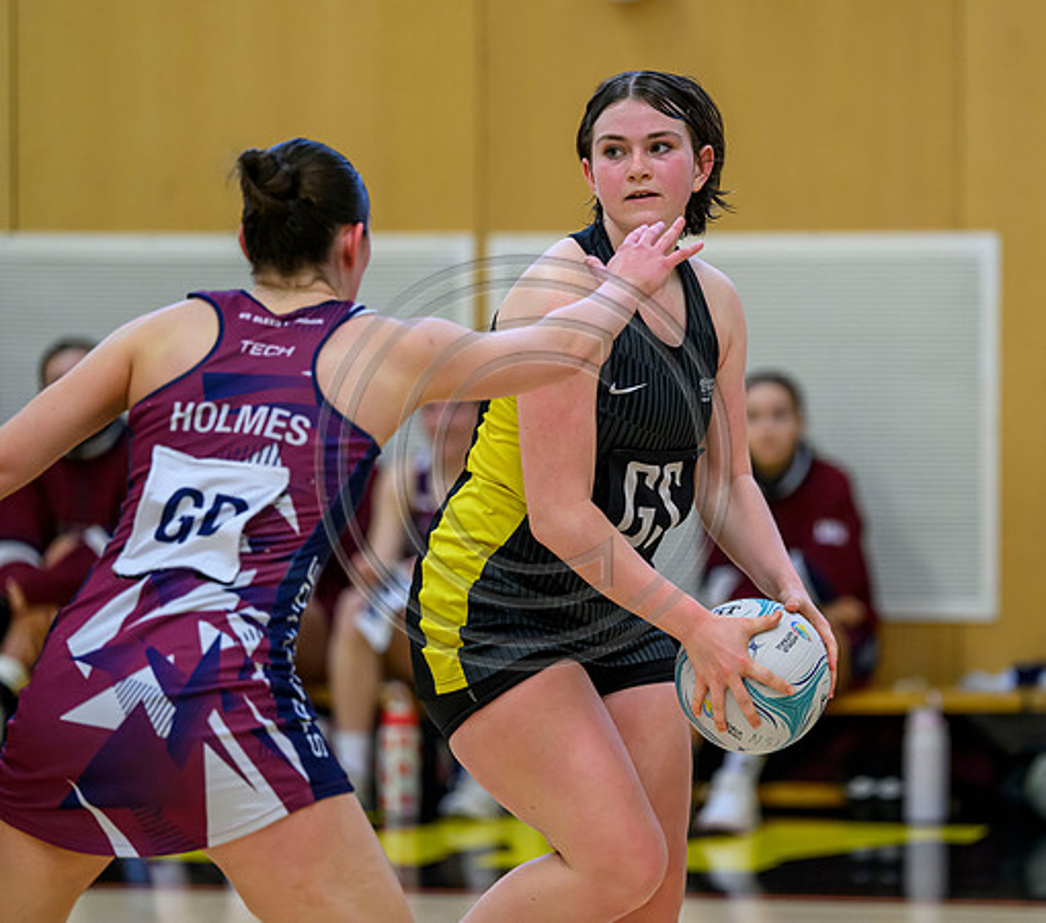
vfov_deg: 6.6
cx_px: 708
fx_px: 8035
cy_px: 449
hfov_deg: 7.4
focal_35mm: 249
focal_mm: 200
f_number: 3.2
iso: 3200
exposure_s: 1/800
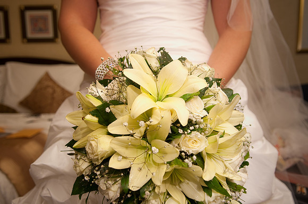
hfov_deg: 62.0
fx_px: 256
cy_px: 102
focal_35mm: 30
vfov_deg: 43.5
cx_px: 154
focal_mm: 20
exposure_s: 1/100
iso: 400
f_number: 2.8
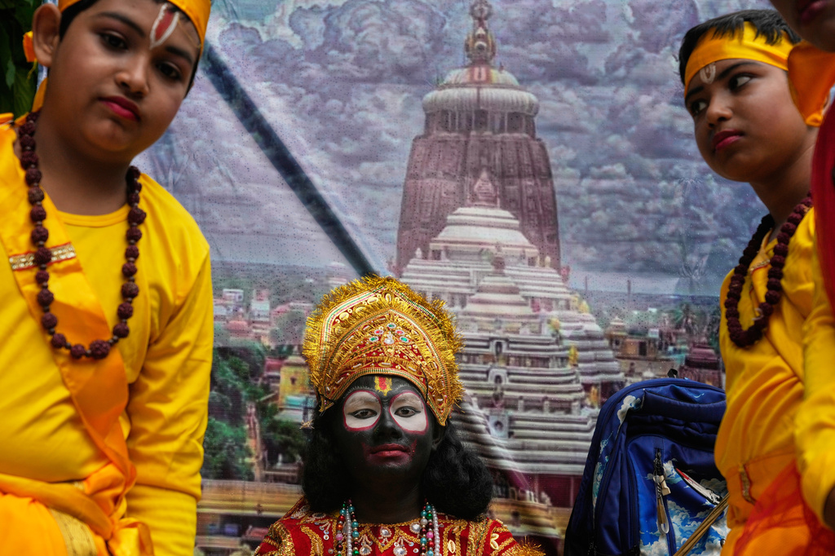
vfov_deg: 20.9
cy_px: 278
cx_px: 418
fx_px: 1507
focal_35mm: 65
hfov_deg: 31.0
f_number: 7.1
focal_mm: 65
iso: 400
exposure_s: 1/400
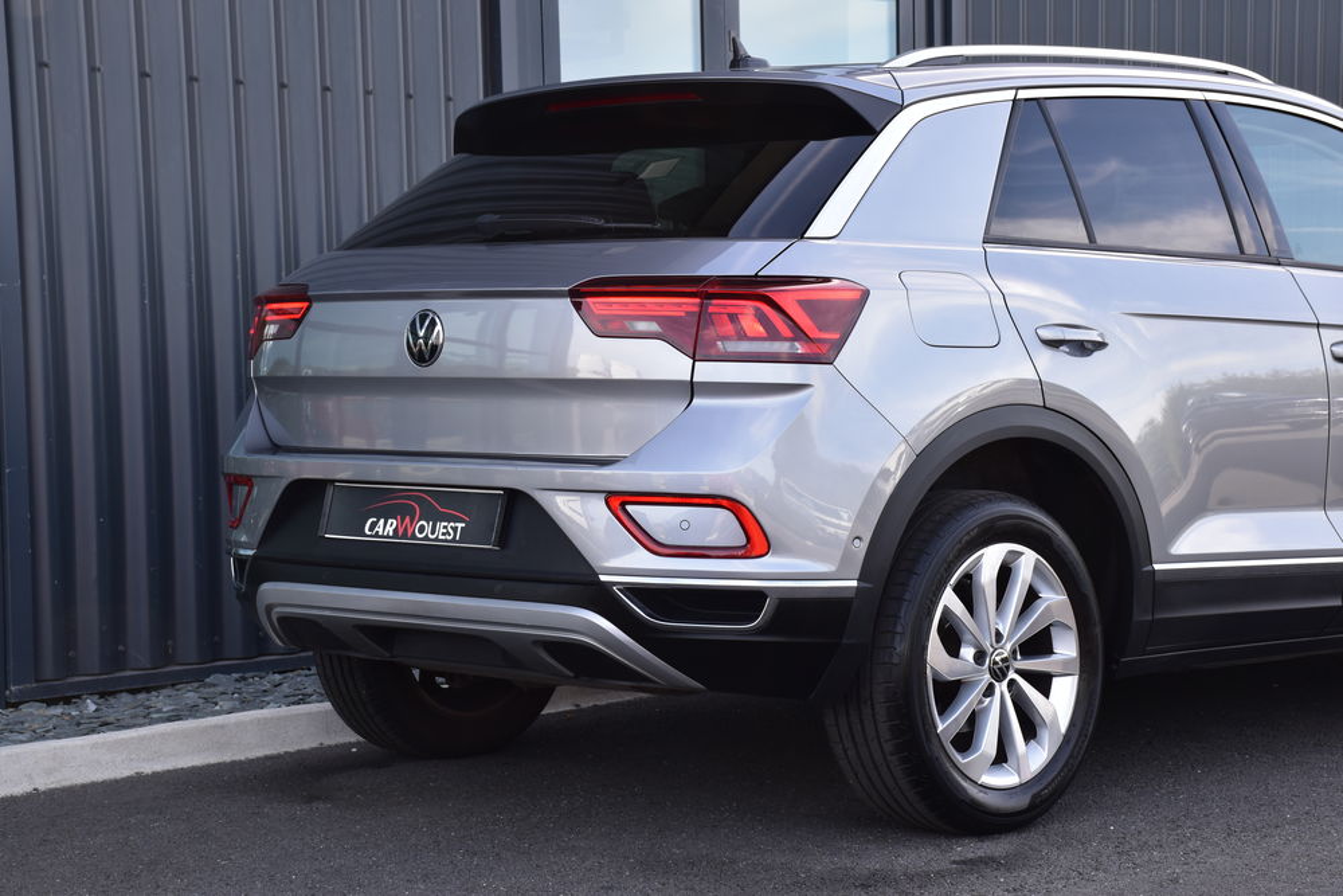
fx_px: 2798
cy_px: 448
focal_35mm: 75
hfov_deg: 27.0
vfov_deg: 18.2
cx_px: 672
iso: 400
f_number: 9
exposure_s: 1/125
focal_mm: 50
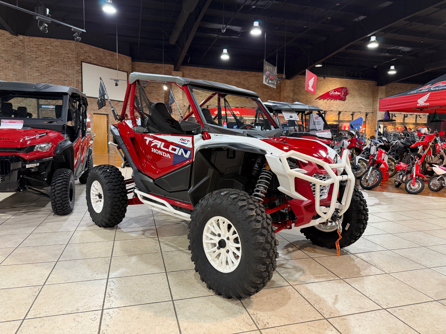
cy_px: 167
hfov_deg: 71.6
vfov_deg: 56.8
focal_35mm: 24
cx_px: 223
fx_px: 309
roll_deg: -1.3
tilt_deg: -5.4
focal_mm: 6.76
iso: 250
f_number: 1.78
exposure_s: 1/60
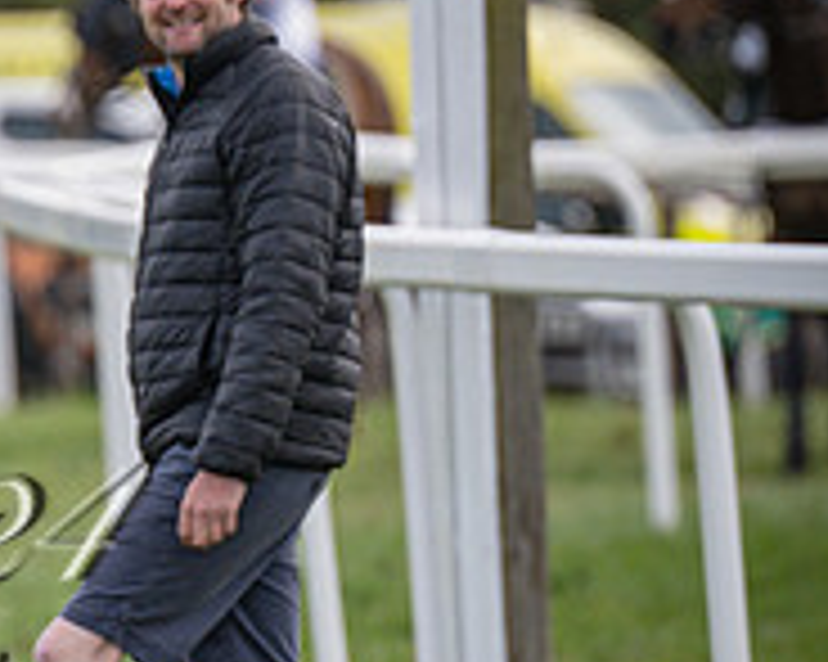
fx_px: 24003
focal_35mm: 980
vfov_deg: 1.6
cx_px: -148
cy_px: 369
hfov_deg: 2.0
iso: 200
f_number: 2.8
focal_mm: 190
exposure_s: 1/2000
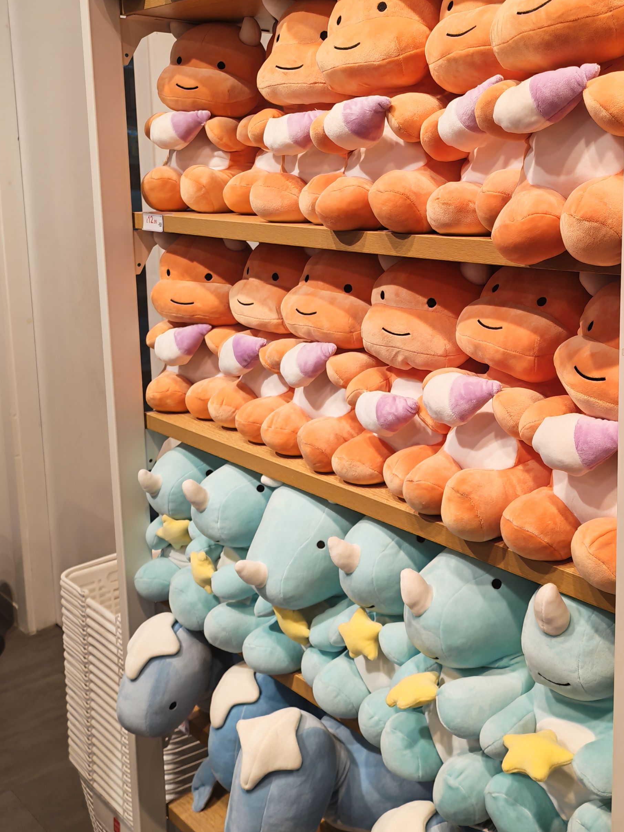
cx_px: 485
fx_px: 937
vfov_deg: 47.6
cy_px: 328
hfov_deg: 35.8
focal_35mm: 39
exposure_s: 1/120
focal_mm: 5.4
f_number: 1.6
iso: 50
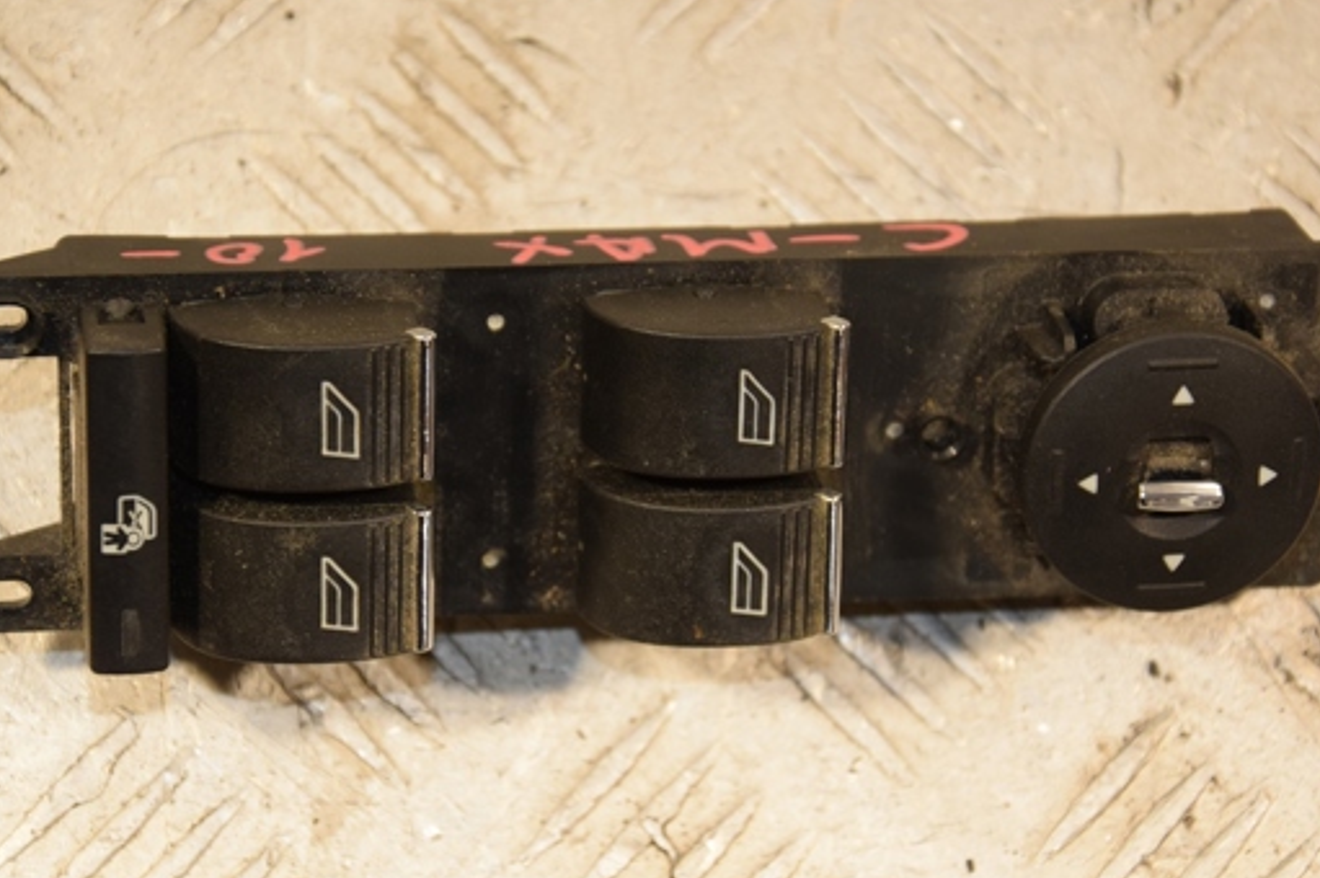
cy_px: 387
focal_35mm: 124
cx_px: 630
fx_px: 4544
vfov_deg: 11.0
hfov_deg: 16.5
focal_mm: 66
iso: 800
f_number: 5.3
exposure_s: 1/200
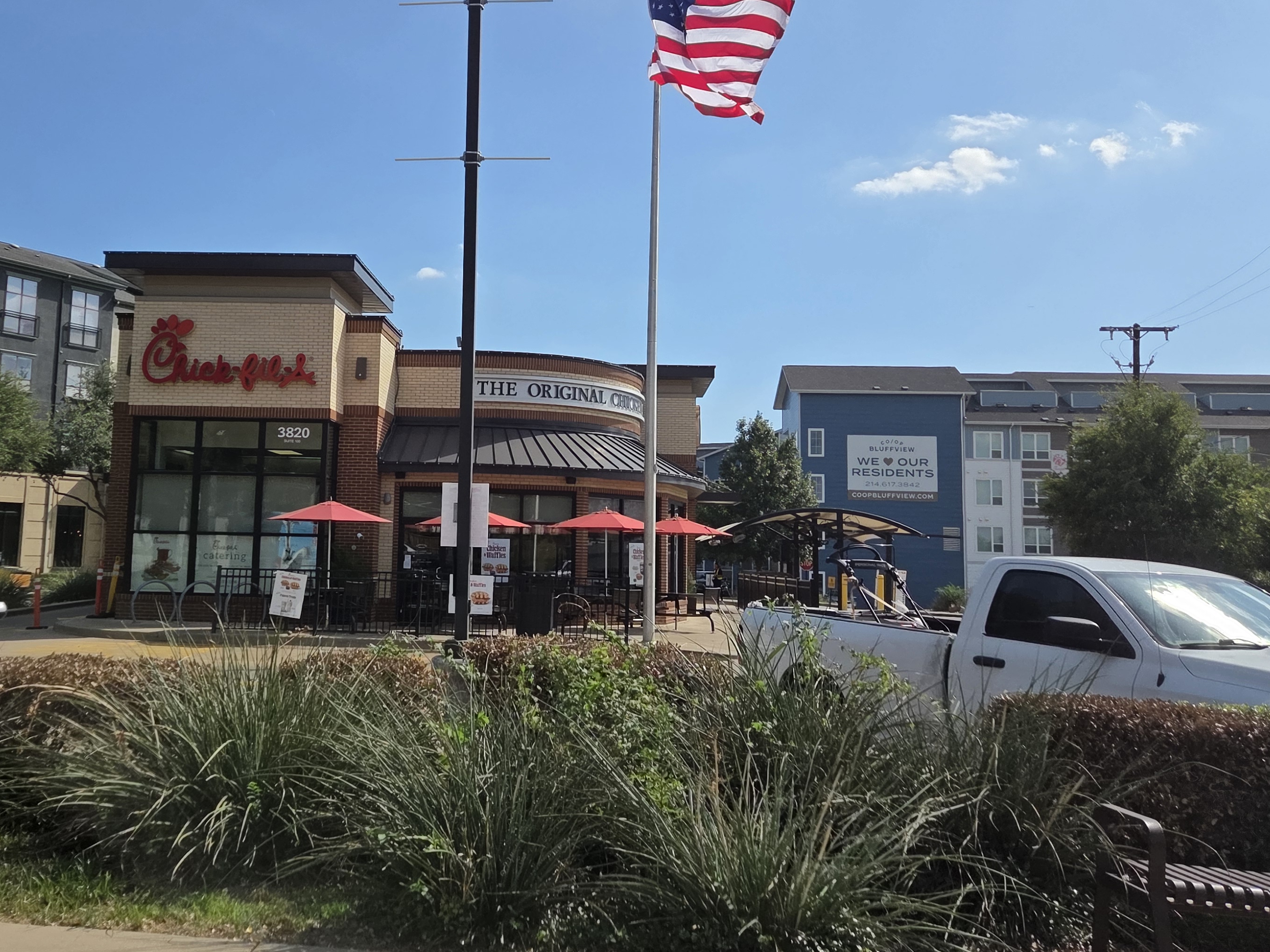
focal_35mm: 34
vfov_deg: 41.7
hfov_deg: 53.4
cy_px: 425
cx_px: 479
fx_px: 1247
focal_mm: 5.4
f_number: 1.8
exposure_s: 1/6618
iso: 80
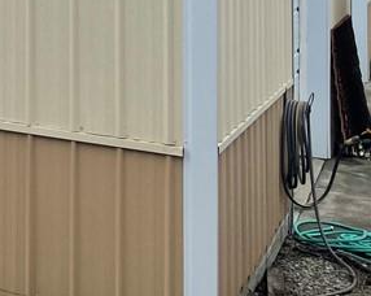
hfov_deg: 17.3
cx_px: -292
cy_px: -118
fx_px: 998
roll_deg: -0.5
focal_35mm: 91
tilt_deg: +2.2
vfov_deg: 15.8
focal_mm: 4.2
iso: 32
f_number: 1.6
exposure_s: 1/2257
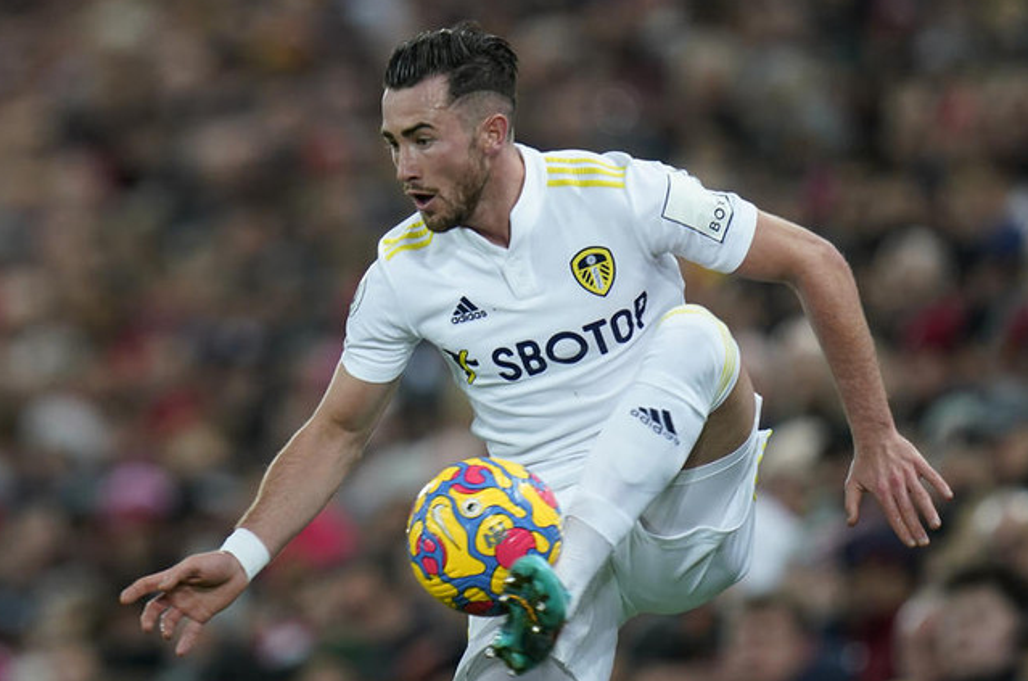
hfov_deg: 2.9
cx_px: 468
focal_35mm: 701
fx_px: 19973
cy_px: 404
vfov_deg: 2.0
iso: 1600
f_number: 4
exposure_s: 1/640
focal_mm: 560
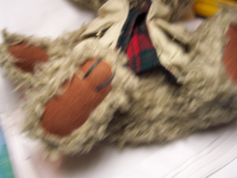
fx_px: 253
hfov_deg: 50.1
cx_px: 118
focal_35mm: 37
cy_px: 89
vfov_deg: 38.7
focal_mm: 5.6
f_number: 2.8
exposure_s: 1/30
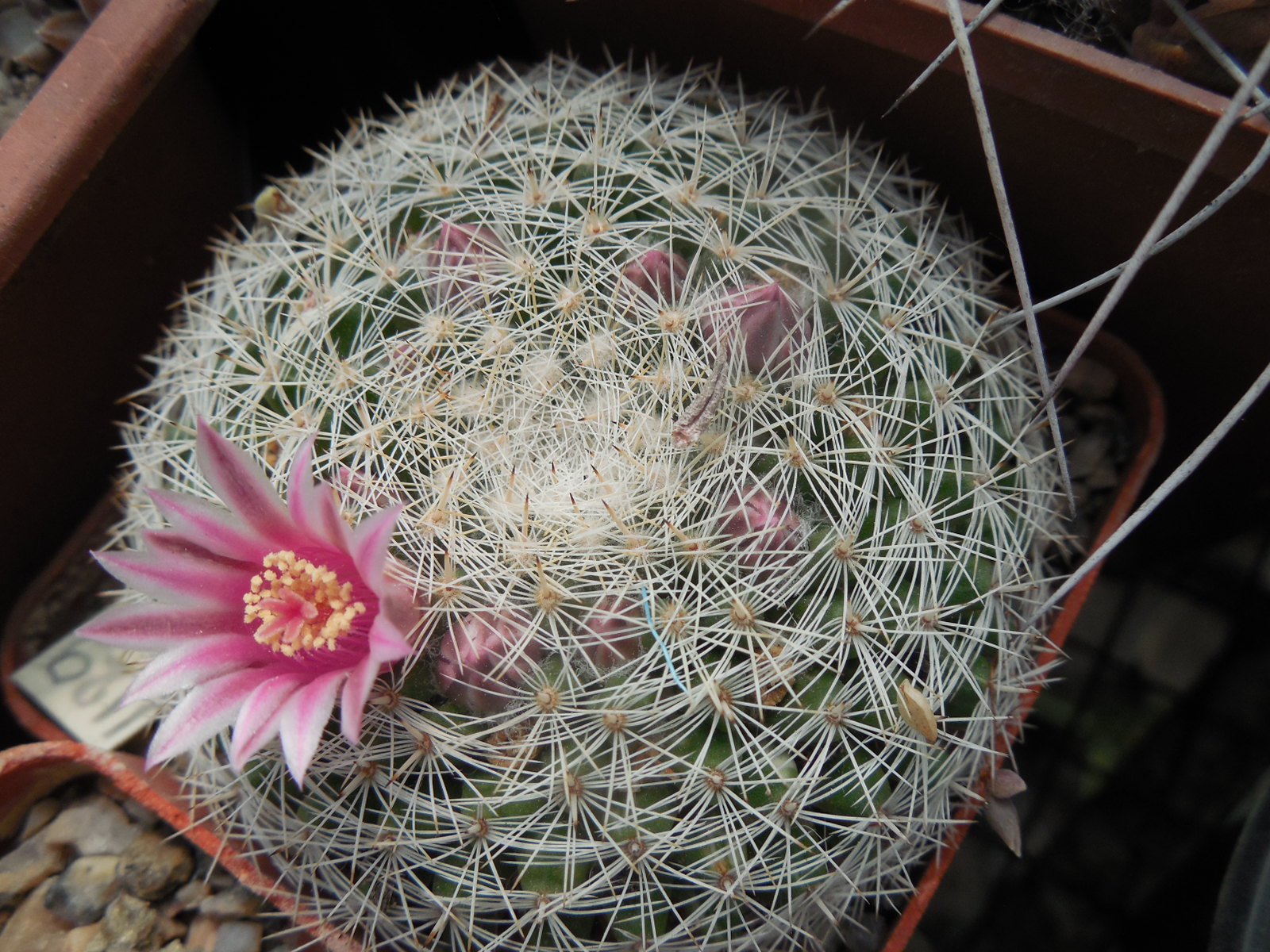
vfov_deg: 45.4
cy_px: 476
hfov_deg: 58.4
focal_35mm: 31
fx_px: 1137
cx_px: 635
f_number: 3.6
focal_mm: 5.6
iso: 125
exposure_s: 1/640
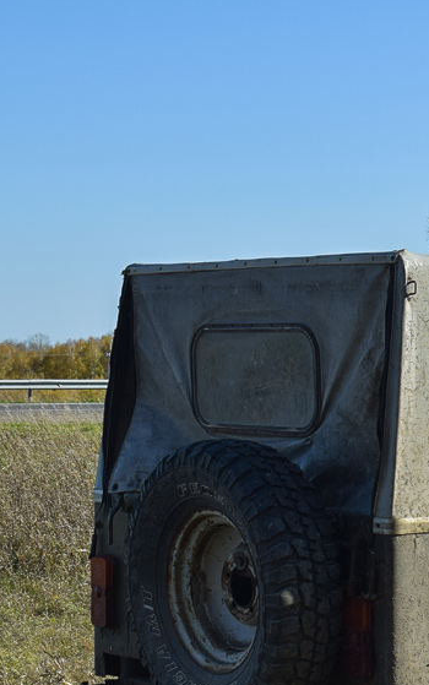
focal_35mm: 95
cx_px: 653
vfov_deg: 21.7
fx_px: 1777
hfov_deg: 13.0
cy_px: 477
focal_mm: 29
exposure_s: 1/640
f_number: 7.1
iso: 200
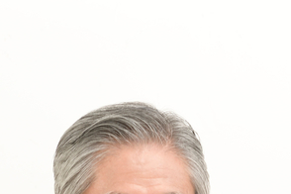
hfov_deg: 8.4
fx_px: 1972
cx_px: 279
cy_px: 332
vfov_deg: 5.6
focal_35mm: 244
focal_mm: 70
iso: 500
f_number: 7.1
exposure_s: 1/125
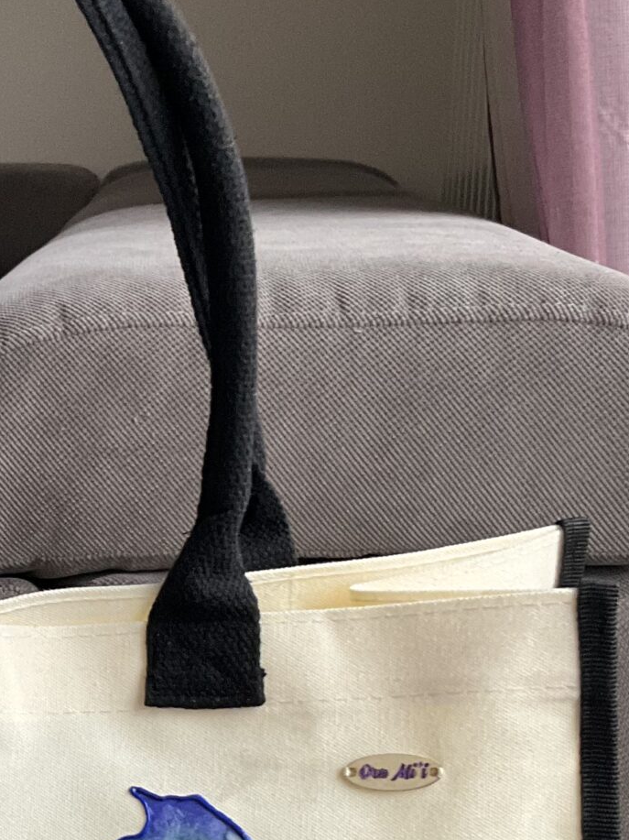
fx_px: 1964
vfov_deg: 23.8
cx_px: -75
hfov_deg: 17.5
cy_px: 657
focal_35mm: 81
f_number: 1.8
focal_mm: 3
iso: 100
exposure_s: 1/60
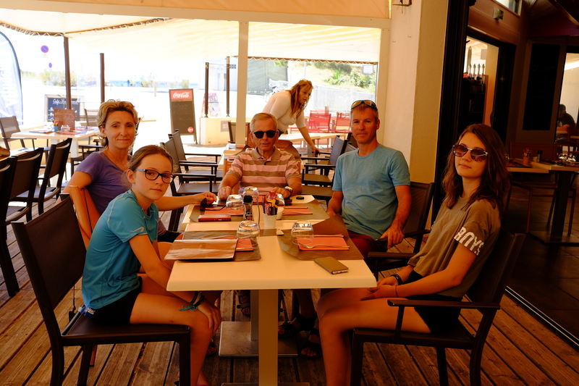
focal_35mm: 35
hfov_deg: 54.4
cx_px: 290
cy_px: 193
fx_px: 563
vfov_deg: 37.8
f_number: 4
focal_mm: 23
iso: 400
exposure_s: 1/320
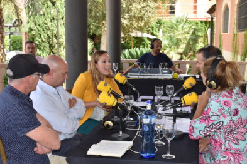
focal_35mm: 54
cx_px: 125
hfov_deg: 37.2
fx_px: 367
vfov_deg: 25.3
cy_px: 81
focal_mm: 35
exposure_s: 1/125
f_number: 5.6
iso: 100
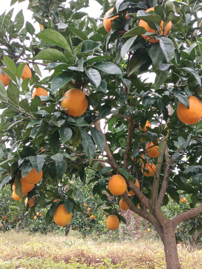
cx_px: 101
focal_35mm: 34
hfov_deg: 41.8
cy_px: 134
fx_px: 265
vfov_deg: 54.0
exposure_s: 1/100
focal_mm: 3.61
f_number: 1.8
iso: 100
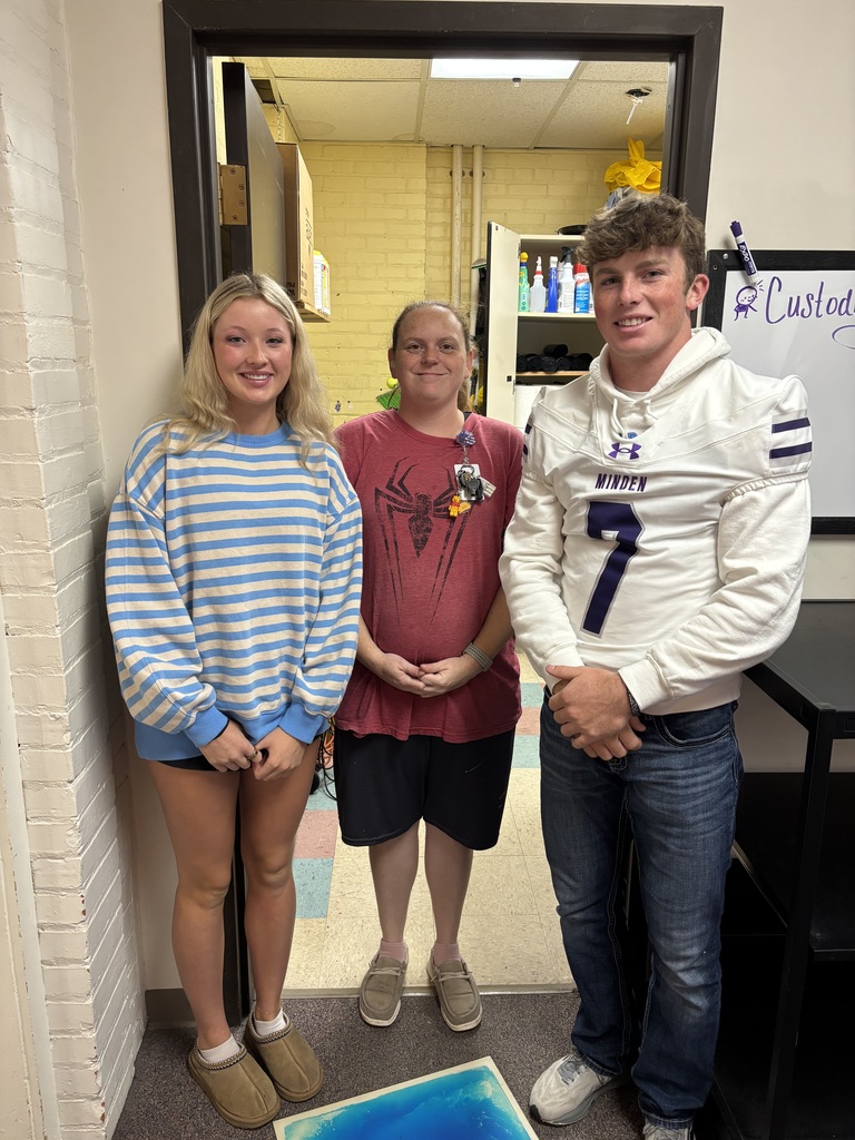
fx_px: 856
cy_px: 570
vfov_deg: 67.3
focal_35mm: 26
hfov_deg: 53.1
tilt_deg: -13.8
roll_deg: -1.7
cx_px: 428
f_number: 1.6
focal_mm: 5.96
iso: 200
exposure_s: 1/60
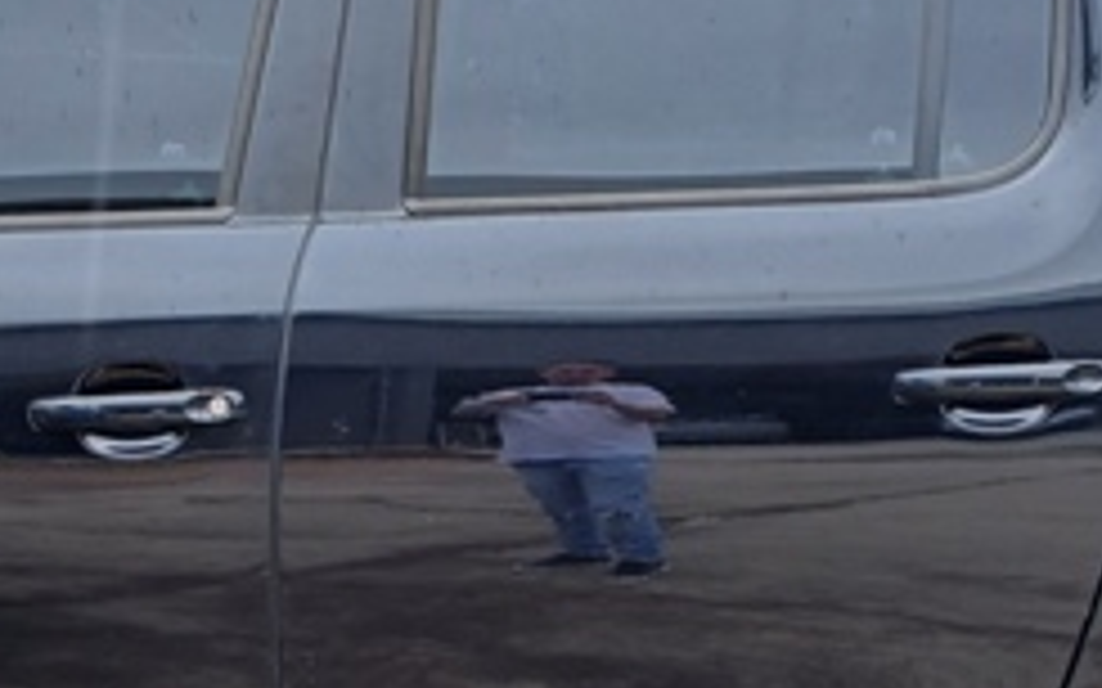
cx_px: 427
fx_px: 2702
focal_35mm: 90
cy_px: 684
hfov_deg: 23.0
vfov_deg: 14.3
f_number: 1.8
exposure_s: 1/120
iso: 32
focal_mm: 3.98
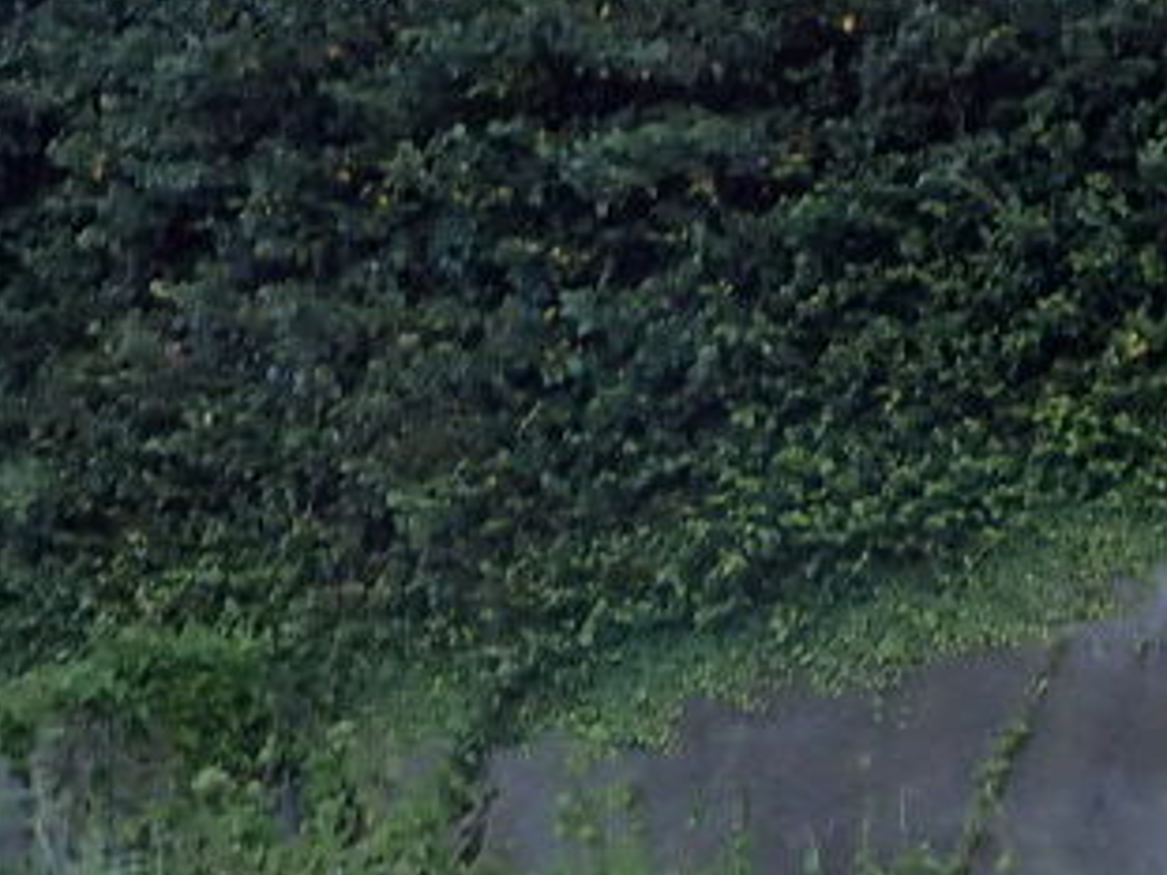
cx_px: 991
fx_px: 3471
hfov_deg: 18.8
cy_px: -894
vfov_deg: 12.6
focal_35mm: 103
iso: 100
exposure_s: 1/200
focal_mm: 4.5
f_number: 2.8
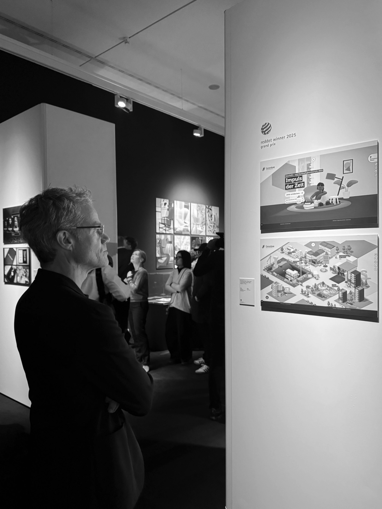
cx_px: 191
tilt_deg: -0.2
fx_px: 353
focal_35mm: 24
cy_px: 254
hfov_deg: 56.8
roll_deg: +0.3
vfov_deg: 71.6
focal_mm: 6.76
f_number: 1.78
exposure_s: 1/60
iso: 800
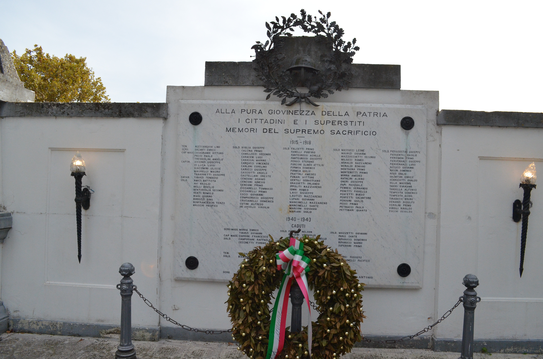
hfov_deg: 67.5
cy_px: 180
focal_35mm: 27
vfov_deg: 47.7
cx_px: 272
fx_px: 406
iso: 1600
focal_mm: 18
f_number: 5.6
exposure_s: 1/4000
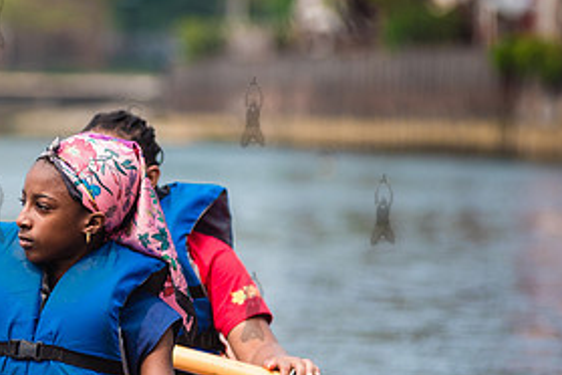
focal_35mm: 384
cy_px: 209
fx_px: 5994
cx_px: -8
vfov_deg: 3.6
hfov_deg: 5.4
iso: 250
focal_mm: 185
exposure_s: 1/2000
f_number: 4
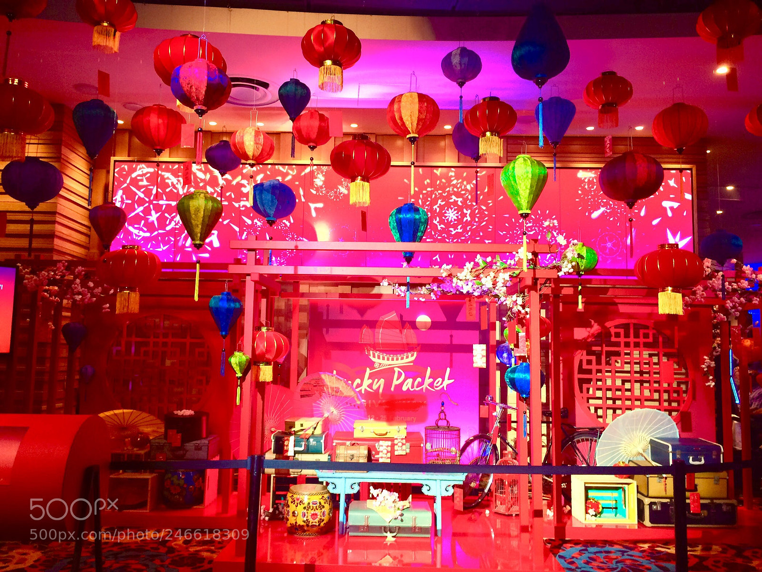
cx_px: 381
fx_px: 638
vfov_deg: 48.2
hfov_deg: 61.7
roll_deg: -1.7
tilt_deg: +7.4
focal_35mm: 29
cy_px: 286
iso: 80
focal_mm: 4.15
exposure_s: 1/30
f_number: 2.2
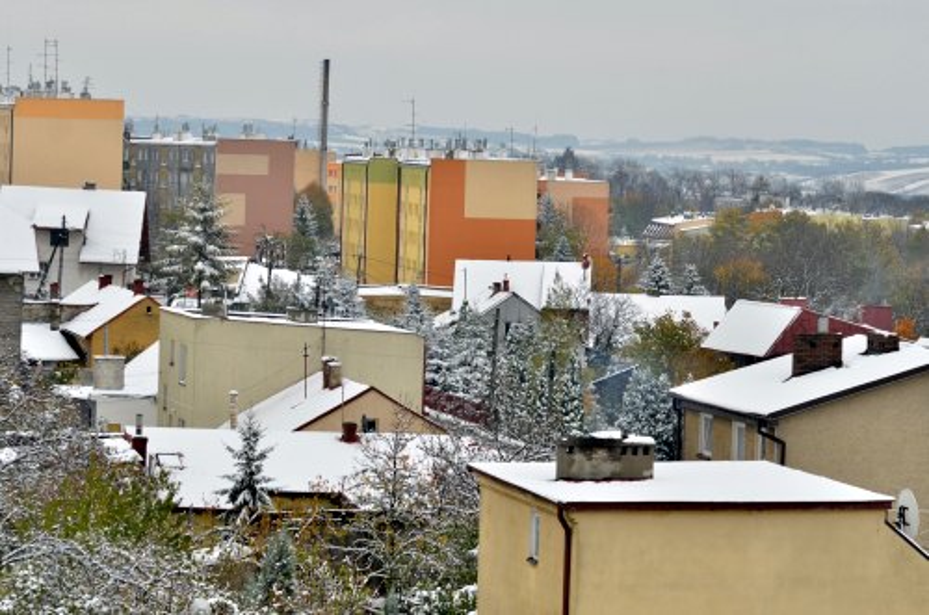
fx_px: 4055
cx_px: 464
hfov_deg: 13.1
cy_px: 308
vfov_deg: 8.7
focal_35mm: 158
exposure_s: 1/320
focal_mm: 105
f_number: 4.5
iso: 125
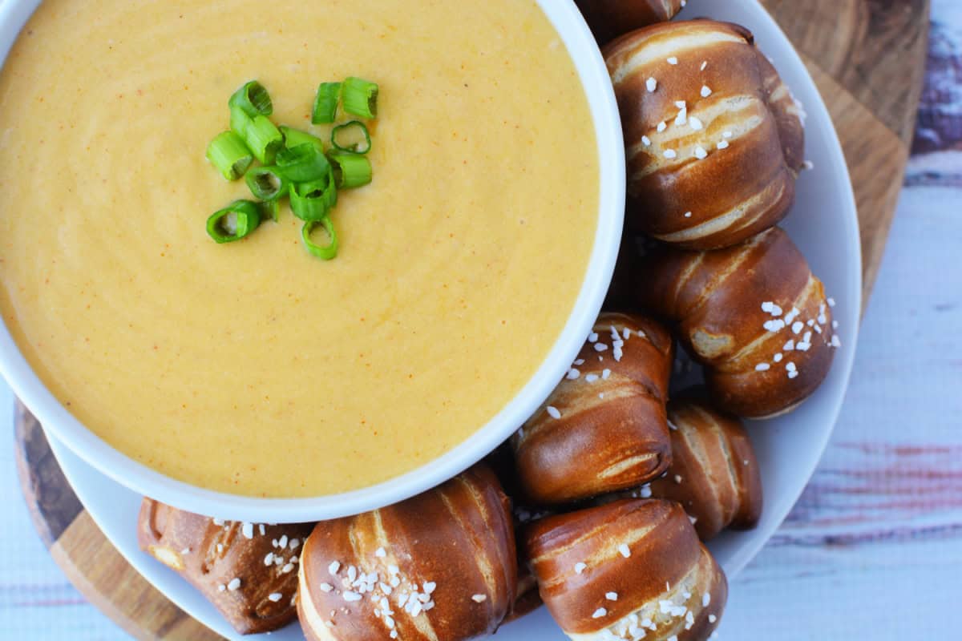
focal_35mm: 52
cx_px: 481
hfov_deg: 37.9
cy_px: 320
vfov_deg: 25.8
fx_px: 1403
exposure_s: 1/125
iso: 320
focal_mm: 35
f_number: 5.6
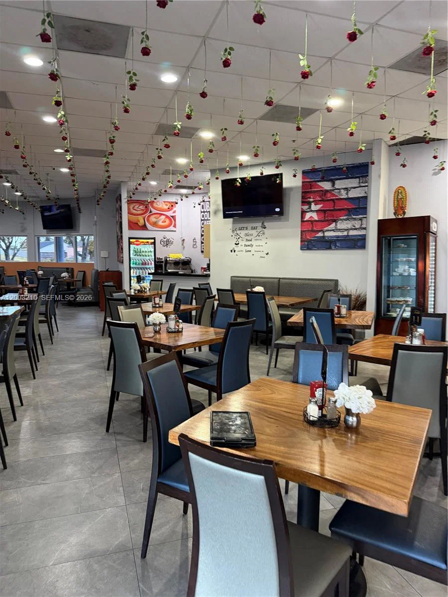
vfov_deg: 71.6
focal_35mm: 24
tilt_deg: -8.1
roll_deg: +0.0
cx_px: 224
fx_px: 414
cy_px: 298
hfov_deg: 56.8
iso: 320
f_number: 1.78
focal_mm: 6.76
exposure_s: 1/60
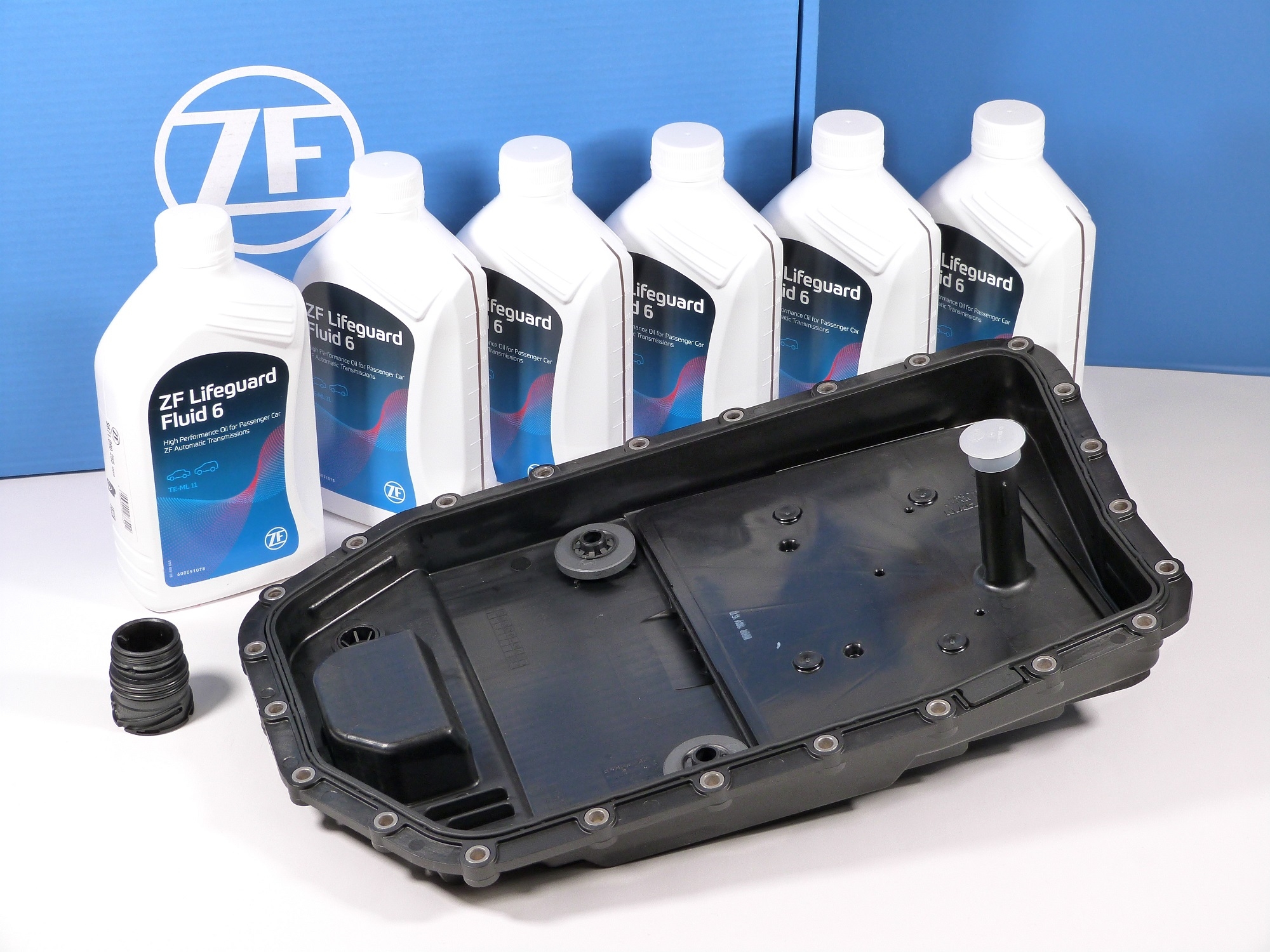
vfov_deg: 19.1
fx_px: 2825
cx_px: 635
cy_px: 476
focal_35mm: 77
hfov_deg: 25.3
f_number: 4
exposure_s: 1/125
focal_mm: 13.8
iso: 160
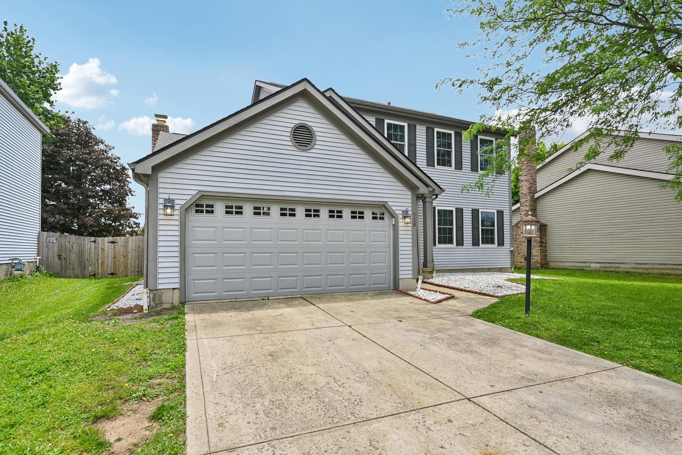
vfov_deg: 67.4
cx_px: 341
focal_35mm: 18
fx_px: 341
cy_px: 228
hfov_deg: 90.0
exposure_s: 1/2000
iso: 400
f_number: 4
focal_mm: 18
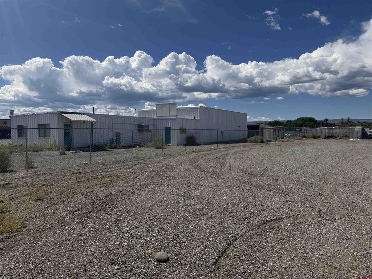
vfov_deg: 56.8
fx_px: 258
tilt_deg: -0.5
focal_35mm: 24
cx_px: 186
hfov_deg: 71.6
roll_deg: -0.2
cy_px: 140
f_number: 1.78
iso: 80
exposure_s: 1/10309
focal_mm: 6.76
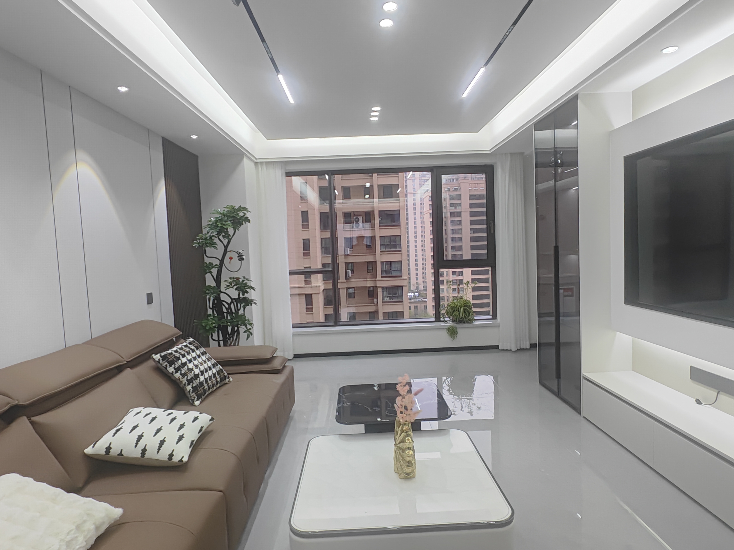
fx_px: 445
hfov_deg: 79.0
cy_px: 275
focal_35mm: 21
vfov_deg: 63.4
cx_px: 367
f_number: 2
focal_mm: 1.82
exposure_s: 1/50
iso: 125
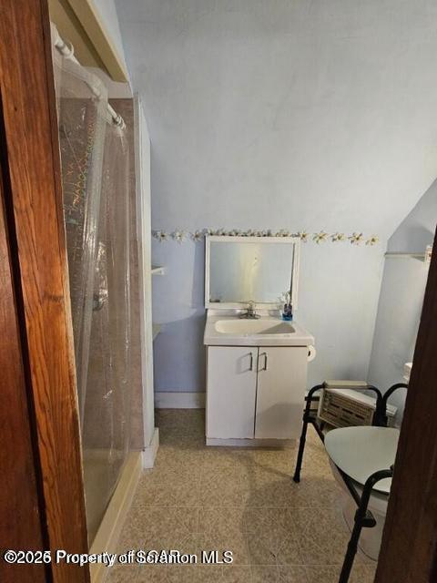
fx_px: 219
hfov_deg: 89.9
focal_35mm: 13
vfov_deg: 106.2
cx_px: 218
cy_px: 292
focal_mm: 2.2
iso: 320
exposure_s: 1/60
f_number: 2.2
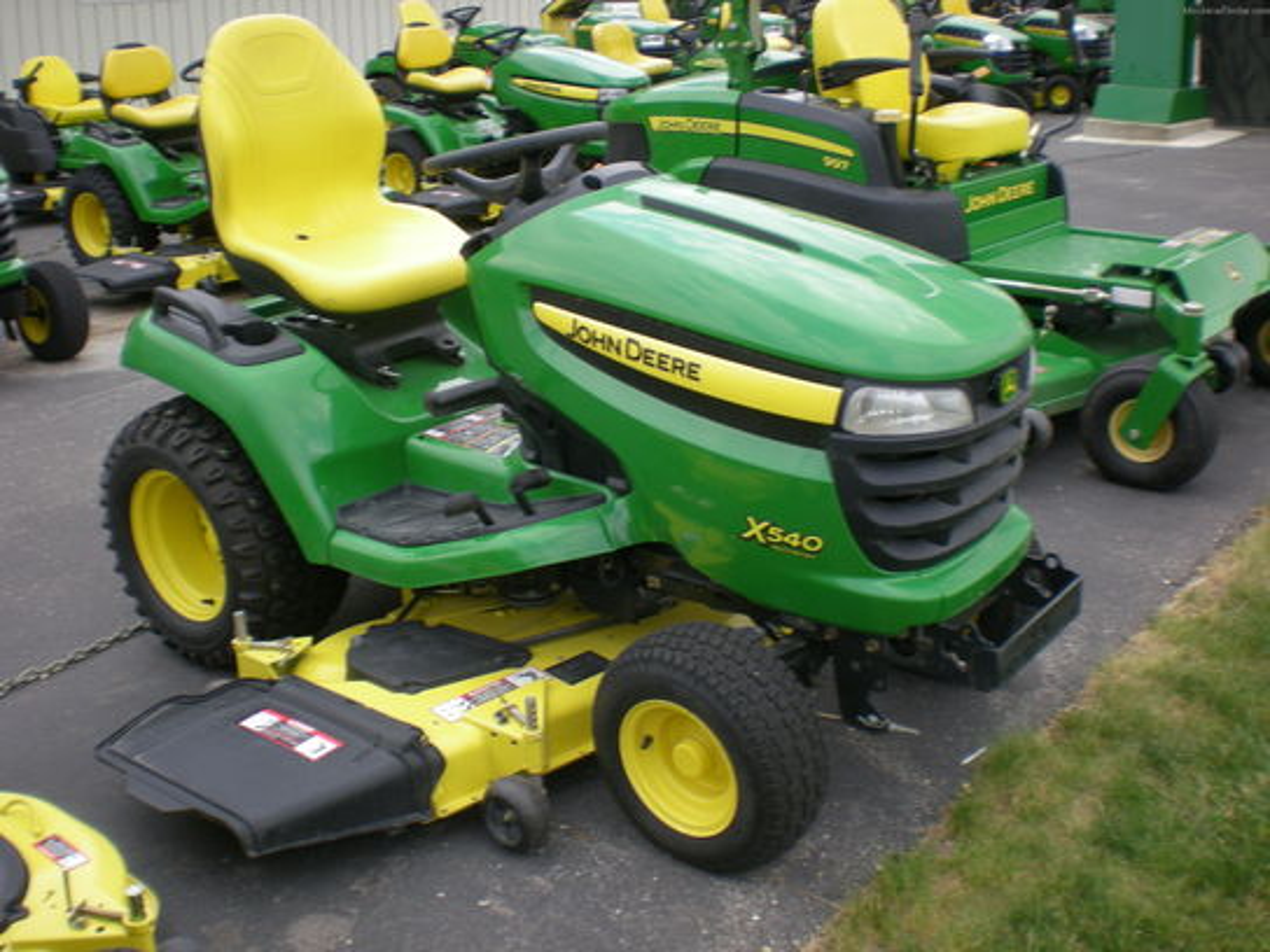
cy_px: 476
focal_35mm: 38
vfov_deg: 37.7
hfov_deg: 49.0
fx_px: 1394
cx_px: 635
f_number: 4.6
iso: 50
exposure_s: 1/148
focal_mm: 6.3
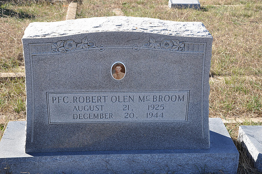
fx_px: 414
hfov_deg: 35.1
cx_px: 131
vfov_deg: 23.7
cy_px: 87
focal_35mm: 57
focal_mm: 38
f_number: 9
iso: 200
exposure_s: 1/80
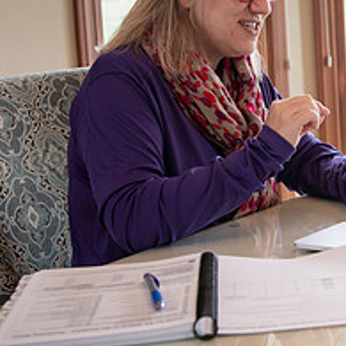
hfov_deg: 18.4
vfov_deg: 18.9
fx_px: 1029
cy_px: 58
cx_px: 371
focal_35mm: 91
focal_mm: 36
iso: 400
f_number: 3.5
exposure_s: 1/125
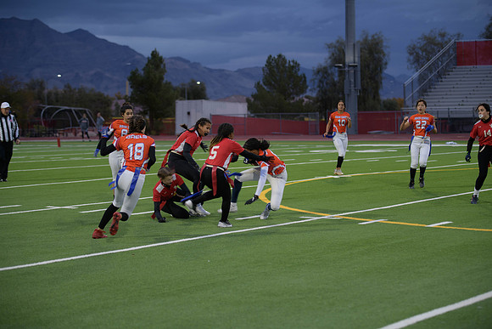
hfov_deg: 21.5
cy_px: 164
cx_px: 246
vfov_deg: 14.4
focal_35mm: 95
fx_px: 1299
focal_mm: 95
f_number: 2.8
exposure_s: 1/200
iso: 360
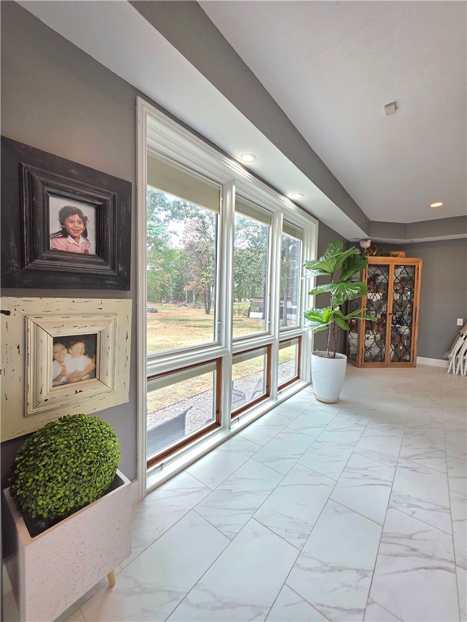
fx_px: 234
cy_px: 311
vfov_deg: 106.2
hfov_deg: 89.9
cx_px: 234
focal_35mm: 13
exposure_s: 1/120
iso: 100
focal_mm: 2.2
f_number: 1.9
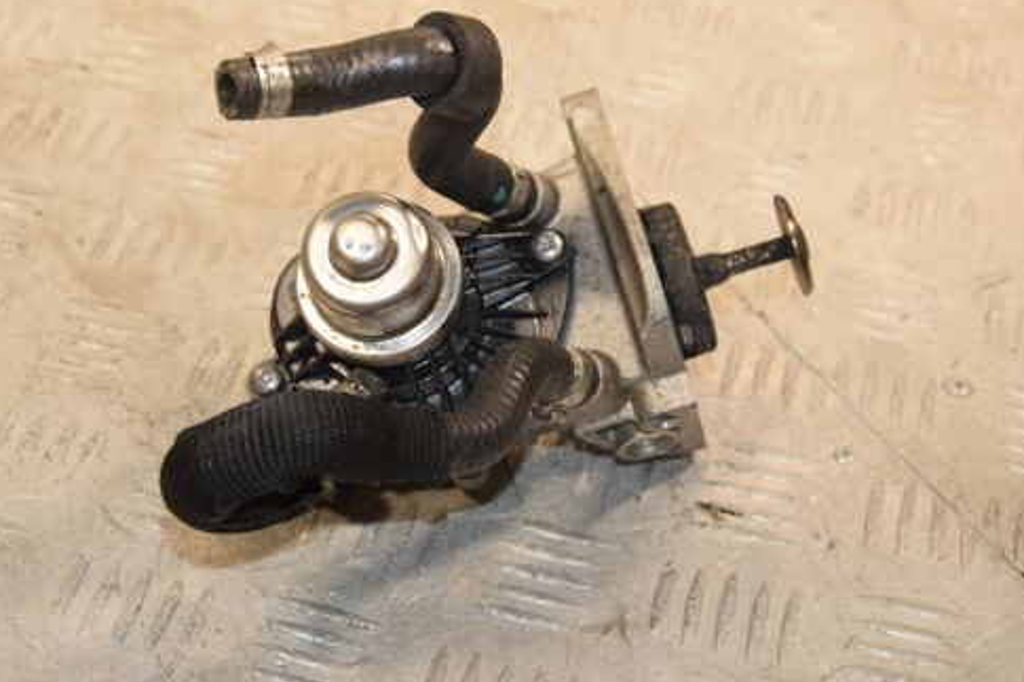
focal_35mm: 95
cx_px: 464
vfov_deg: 14.4
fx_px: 2701
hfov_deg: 21.5
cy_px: 236
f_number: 7.1
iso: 1600
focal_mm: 48
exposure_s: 1/200
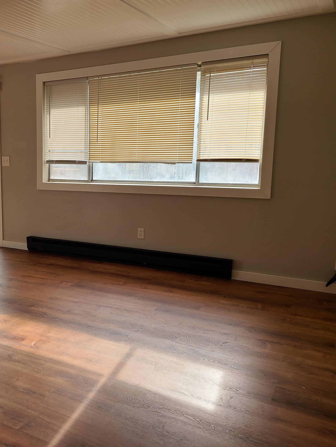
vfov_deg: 52.6
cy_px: 223
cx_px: 57
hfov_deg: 38.8
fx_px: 453
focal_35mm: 35
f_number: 1.8
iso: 40
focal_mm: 5.4
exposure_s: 1/437
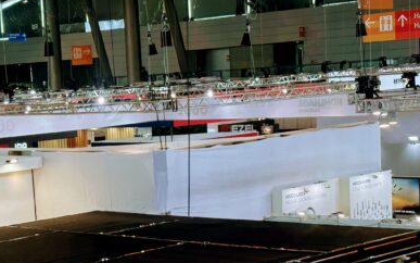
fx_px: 1156
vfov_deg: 12.8
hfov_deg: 20.5
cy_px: 252
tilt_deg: -10.1
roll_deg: +3.6
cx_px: 115
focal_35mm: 101
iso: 64
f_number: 1.78
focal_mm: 6.86
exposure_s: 1/162
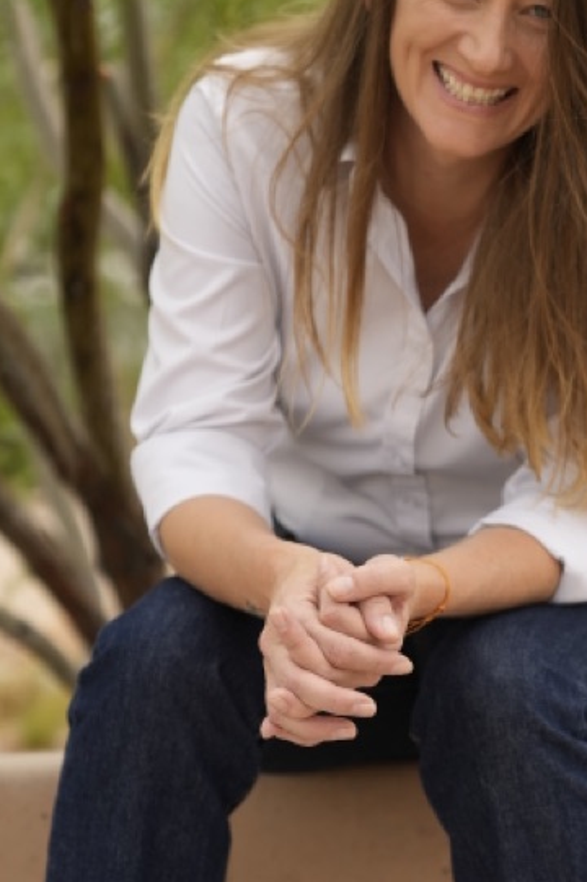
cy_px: 608
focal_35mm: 111
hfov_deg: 12.3
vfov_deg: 18.4
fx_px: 2718
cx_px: 457
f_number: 2.2
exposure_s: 1/2000
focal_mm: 50
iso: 250
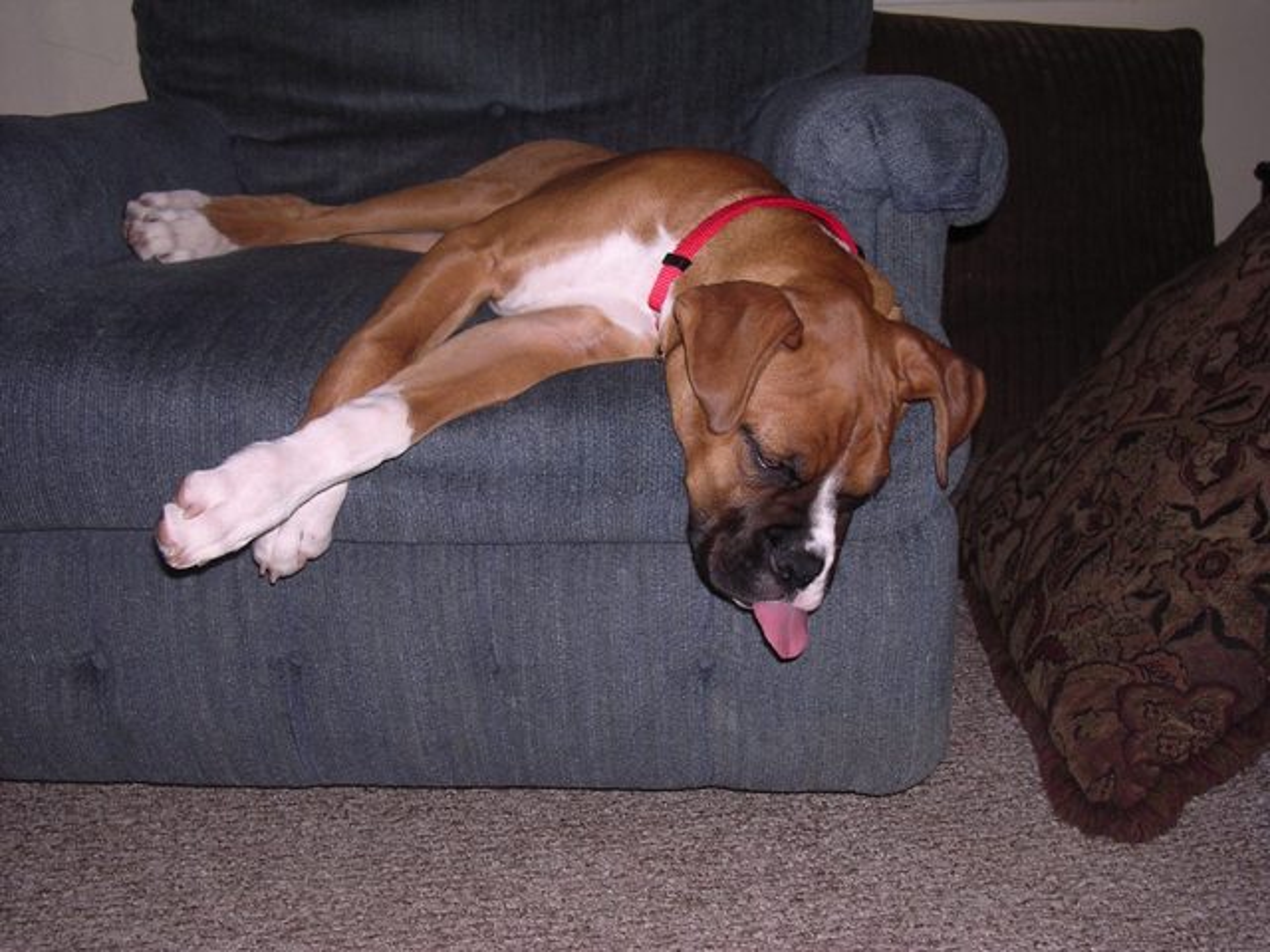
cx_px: 635
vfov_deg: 35.1
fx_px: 1504
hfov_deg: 45.8
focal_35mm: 41
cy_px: 476
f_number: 2.9
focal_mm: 6.2
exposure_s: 1/60.1
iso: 100
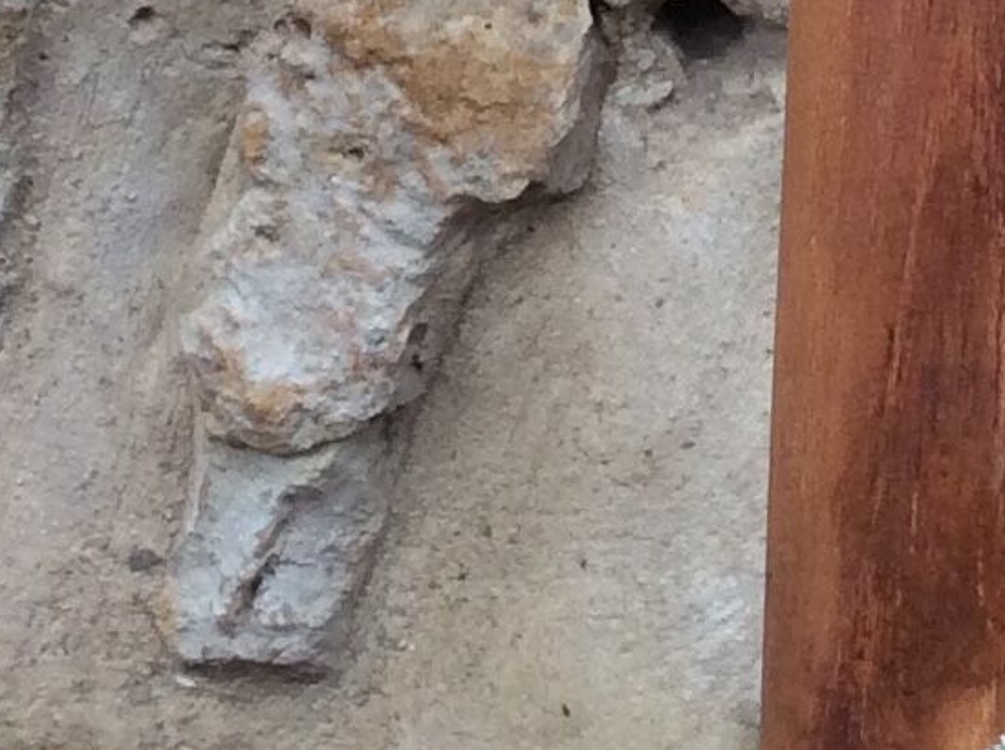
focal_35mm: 151
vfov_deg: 9.6
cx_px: 560
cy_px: -295
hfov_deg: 13.1
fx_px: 4377
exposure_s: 1/50
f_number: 2.4
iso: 50
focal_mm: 3.3
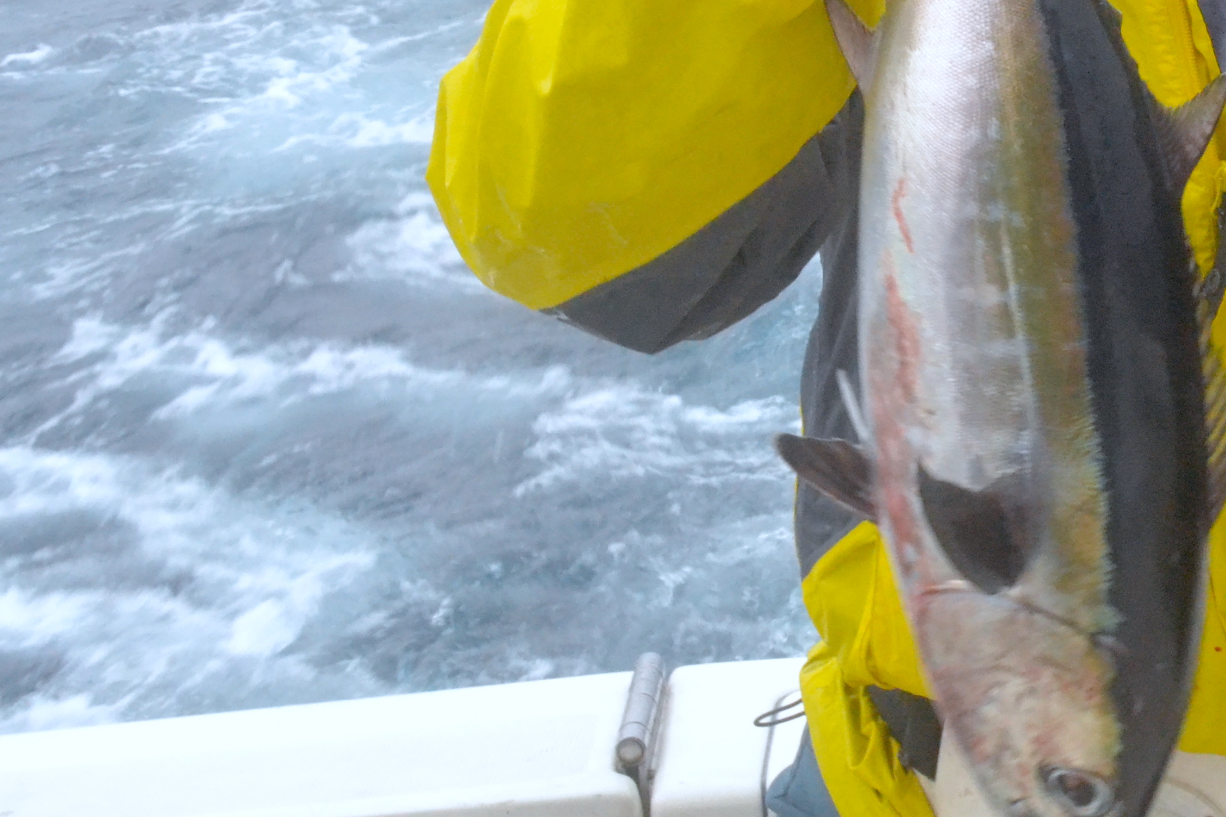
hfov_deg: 19.0
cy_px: 109
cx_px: 1271
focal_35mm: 104
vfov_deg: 13.1
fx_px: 3546
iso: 3200
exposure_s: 1/40
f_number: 16
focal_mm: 31
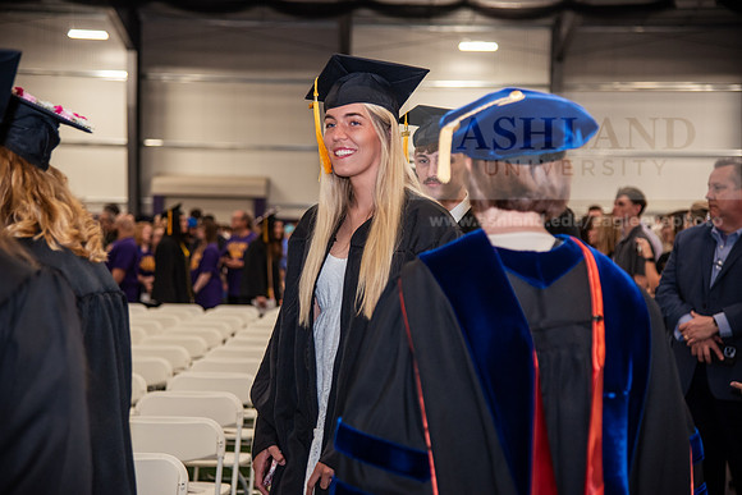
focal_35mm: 78
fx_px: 1608
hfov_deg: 26.0
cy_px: 248
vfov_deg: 17.5
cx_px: 371
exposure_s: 1/125
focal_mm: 78
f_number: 4
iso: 1000
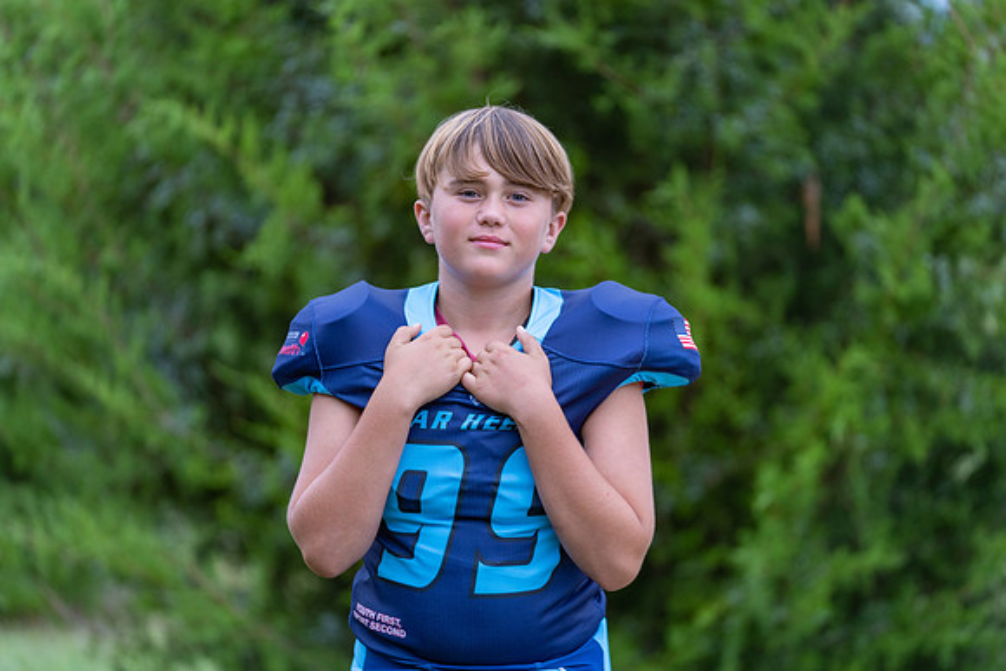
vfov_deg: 8.0
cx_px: 503
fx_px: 4779
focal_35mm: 171
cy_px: 336
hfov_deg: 12.0
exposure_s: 1/320
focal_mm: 171
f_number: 2.8
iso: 500
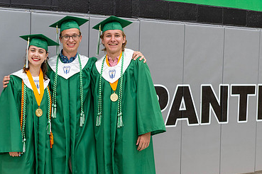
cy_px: 97
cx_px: 95
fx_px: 495
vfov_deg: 20.0
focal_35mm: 68
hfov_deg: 29.5
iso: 500
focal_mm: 34
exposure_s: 1/100
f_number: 2.8
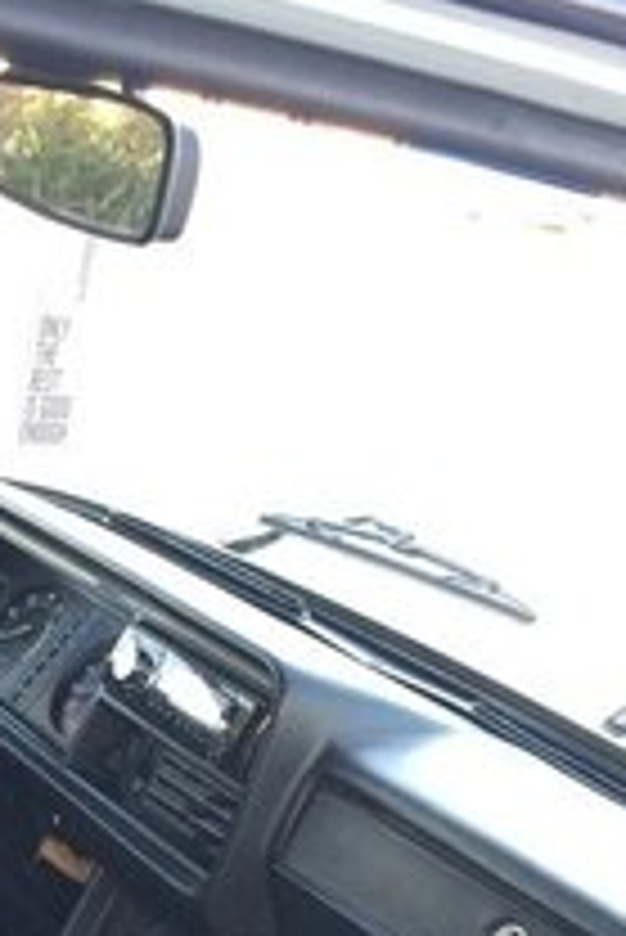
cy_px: 990
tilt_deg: -24.9
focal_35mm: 72
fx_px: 1875
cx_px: -86
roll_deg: -8.5
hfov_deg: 18.2
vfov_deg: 26.2
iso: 40
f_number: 2.2
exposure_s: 1/33
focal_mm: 4.15
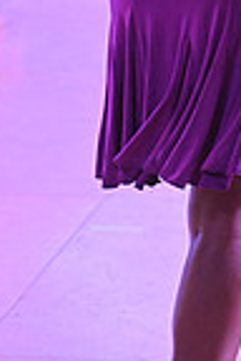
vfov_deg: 4.2
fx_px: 4860
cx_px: 368
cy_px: -123
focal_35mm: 484
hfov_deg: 2.8
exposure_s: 1/320
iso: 5600
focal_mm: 120
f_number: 5
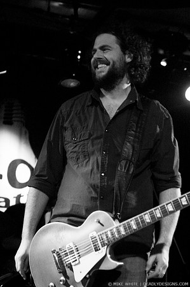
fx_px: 690
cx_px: 95
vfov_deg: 23.4
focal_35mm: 87
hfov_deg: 15.7
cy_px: 144
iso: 800
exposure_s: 1/40
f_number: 2.8
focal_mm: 58
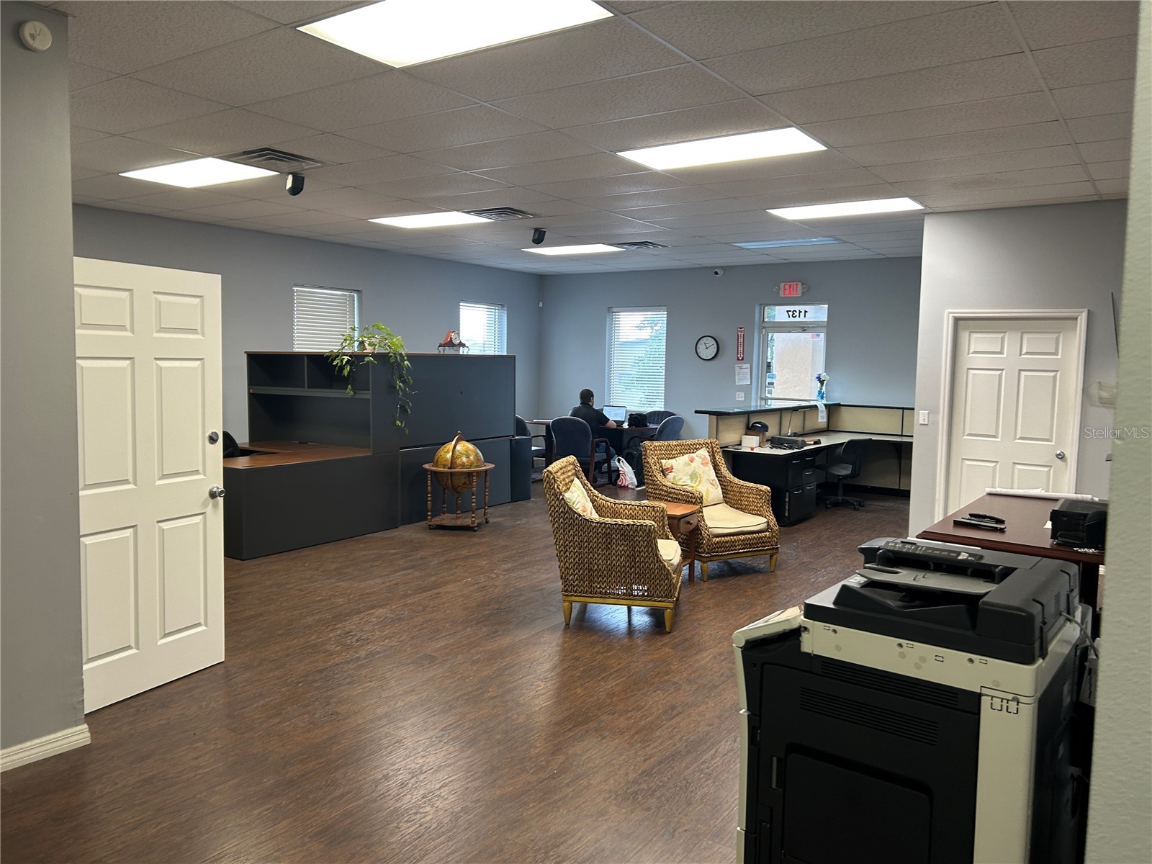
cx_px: 576
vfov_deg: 53.1
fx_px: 865
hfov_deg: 67.3
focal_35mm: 26
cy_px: 432
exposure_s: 1/60
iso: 80
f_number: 1.5
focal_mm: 5.7
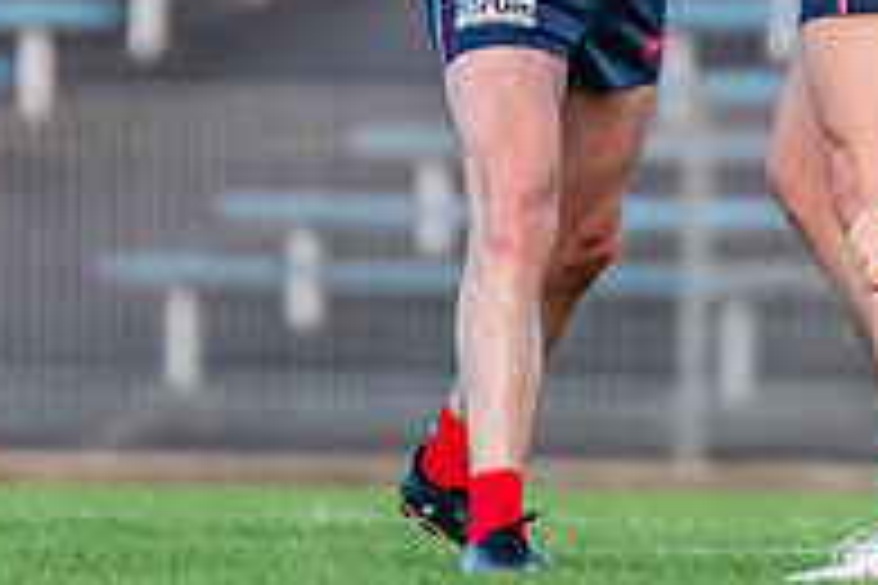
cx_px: 698
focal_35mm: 2292
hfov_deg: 0.9
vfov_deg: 0.6
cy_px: -215
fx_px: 55895
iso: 1800
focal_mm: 420
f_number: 4
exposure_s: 1/1250
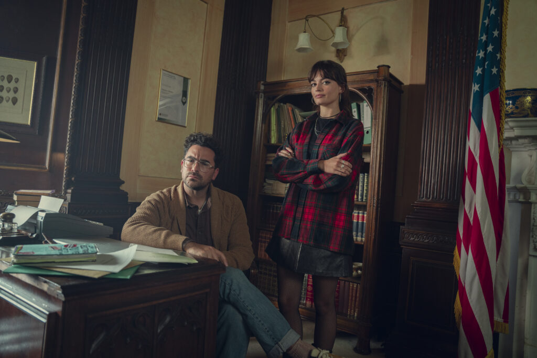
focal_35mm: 26
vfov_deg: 49.6
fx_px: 388
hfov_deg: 69.4
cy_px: 179
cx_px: 268
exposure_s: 1/100
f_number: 3.2
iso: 1000
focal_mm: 26
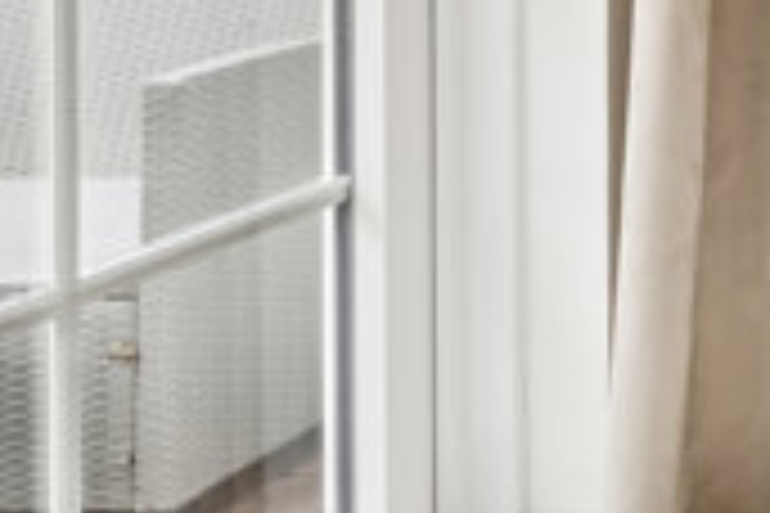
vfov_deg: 13.9
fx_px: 1954
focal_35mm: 91
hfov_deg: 15.9
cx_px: 1648
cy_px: -295
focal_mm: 13
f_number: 8
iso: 200
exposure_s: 1/10
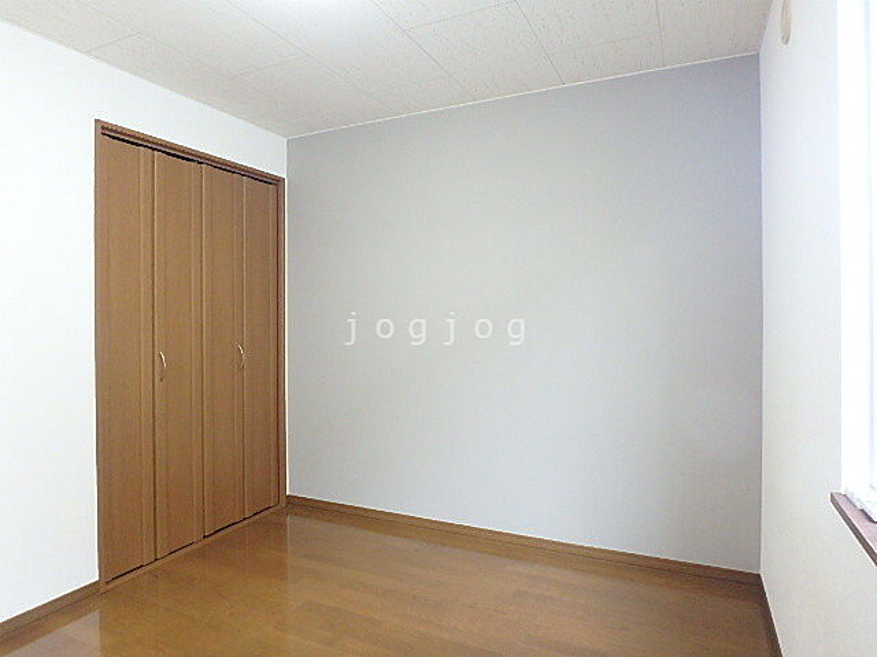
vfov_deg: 63.4
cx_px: 438
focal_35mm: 21
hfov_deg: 79.0
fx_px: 532
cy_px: 328
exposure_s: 1/30
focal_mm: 3.7
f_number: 3.5
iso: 500
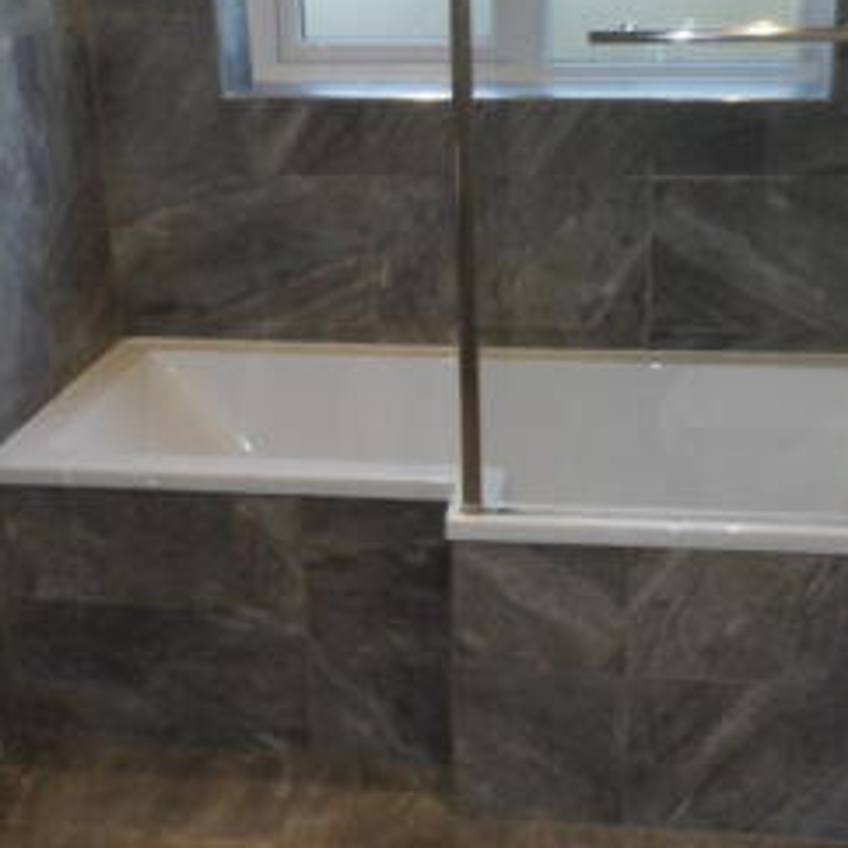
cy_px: 408
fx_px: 1413
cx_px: 454
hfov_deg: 33.4
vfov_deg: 33.4
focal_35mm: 51
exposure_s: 1/15
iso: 200
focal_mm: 4.3
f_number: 4.1
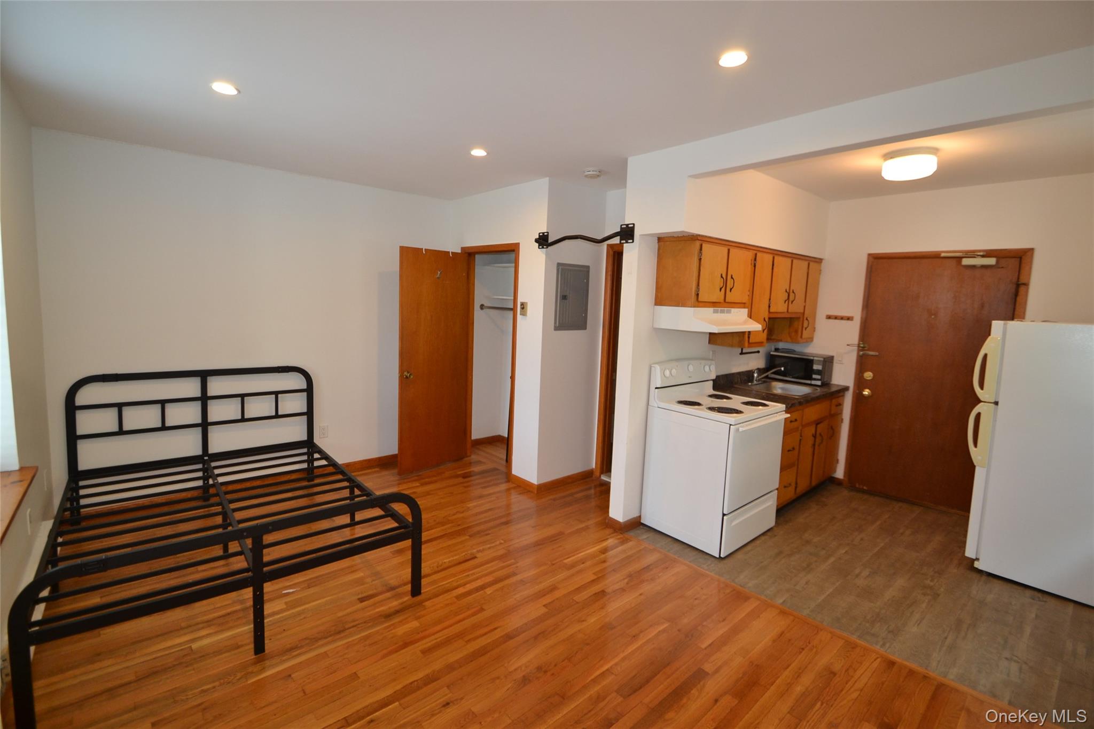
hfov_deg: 100.4
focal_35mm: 15
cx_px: 547
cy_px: 364
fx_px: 456
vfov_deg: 77.3
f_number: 3.5
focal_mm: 10
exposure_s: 1/60
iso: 450
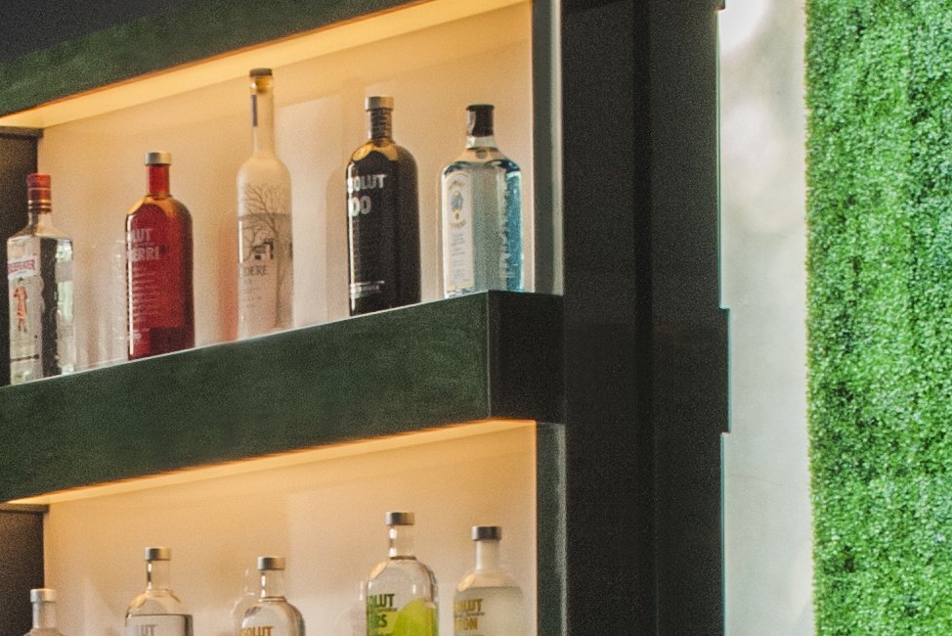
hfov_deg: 9.7
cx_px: -17
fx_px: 5581
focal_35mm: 211
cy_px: 1224
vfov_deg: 6.3
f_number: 11
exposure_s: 1/25
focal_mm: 32
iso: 500
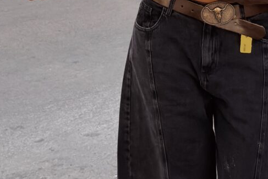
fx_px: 782
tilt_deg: -7.9
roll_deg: -3.7
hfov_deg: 19.4
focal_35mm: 105
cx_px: 189
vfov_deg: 12.7
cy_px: -42
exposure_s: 1/2494
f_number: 1.78
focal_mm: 6.76
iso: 250
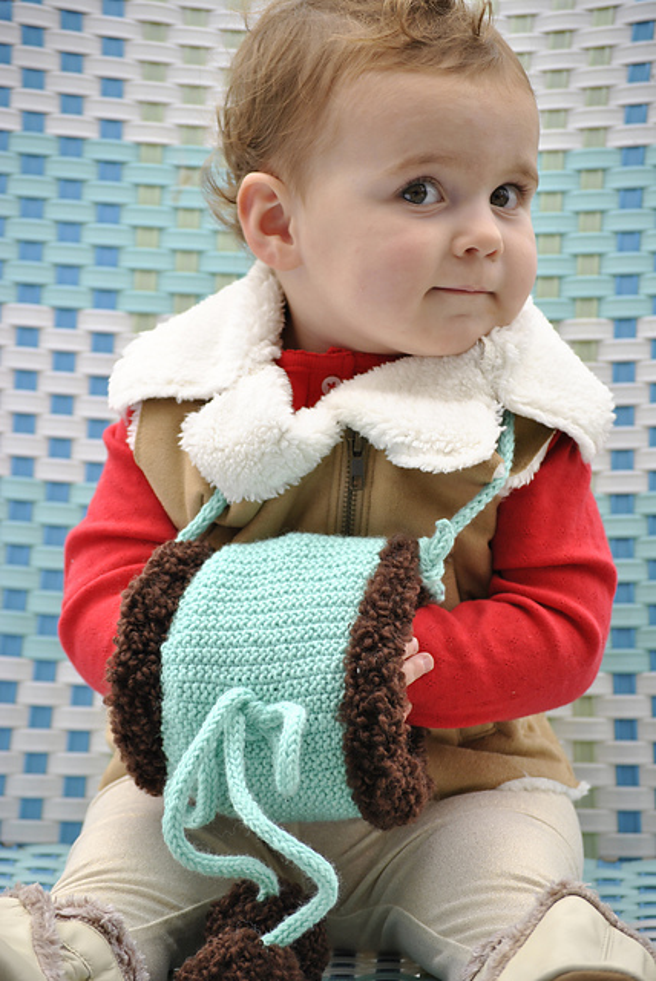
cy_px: 490
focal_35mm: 138
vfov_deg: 14.8
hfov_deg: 10.0
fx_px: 3764
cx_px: 328
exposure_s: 1/200
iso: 200
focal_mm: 92
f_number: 4.5
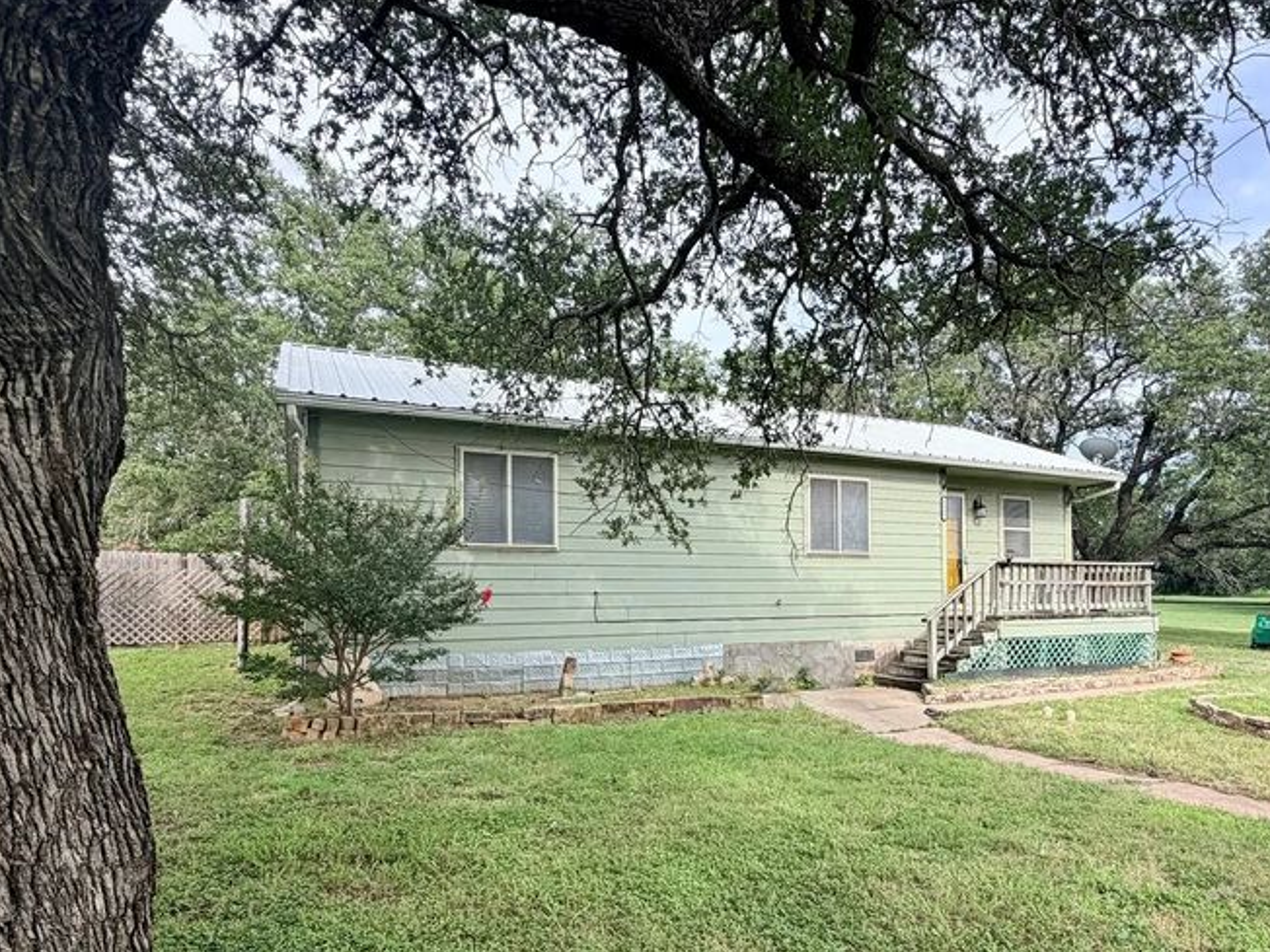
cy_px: 580
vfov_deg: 60.5
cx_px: 728
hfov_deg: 75.9
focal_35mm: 22
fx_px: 807
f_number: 2.2
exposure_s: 1/502
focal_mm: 2.22
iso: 50
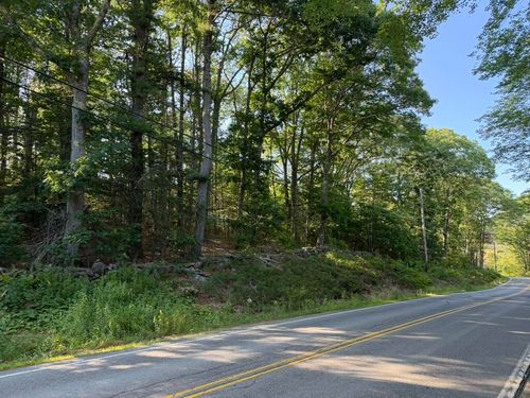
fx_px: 367
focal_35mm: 24
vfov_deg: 56.8
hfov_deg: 71.6
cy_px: 199
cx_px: 265
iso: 100
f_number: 1.78
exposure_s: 1/195
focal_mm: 6.76
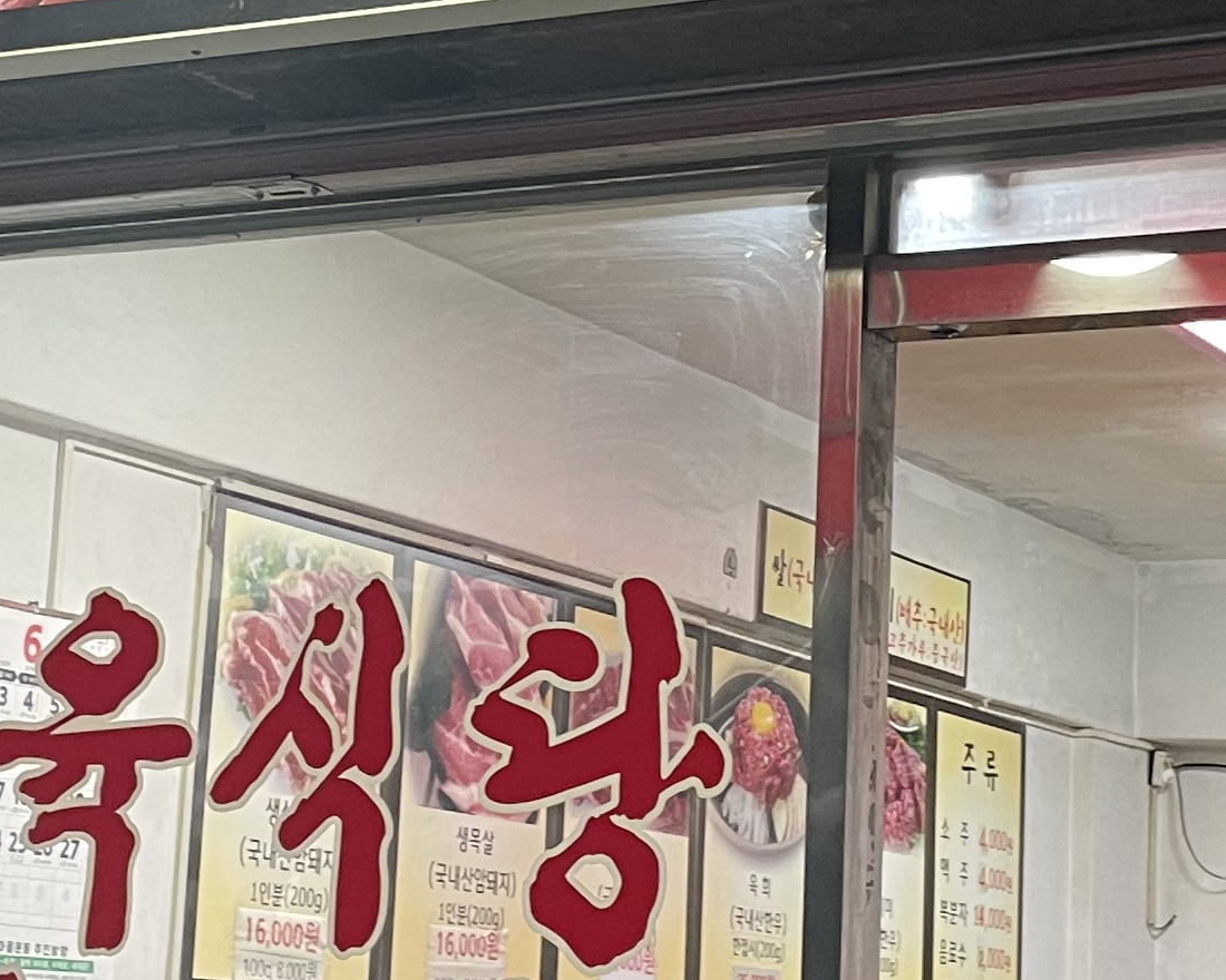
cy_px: 398
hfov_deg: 20.6
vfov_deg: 16.5
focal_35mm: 93
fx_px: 3374
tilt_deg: +13.6
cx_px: 636
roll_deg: -3.0
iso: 80
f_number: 1.6
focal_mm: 4.2
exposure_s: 1/60
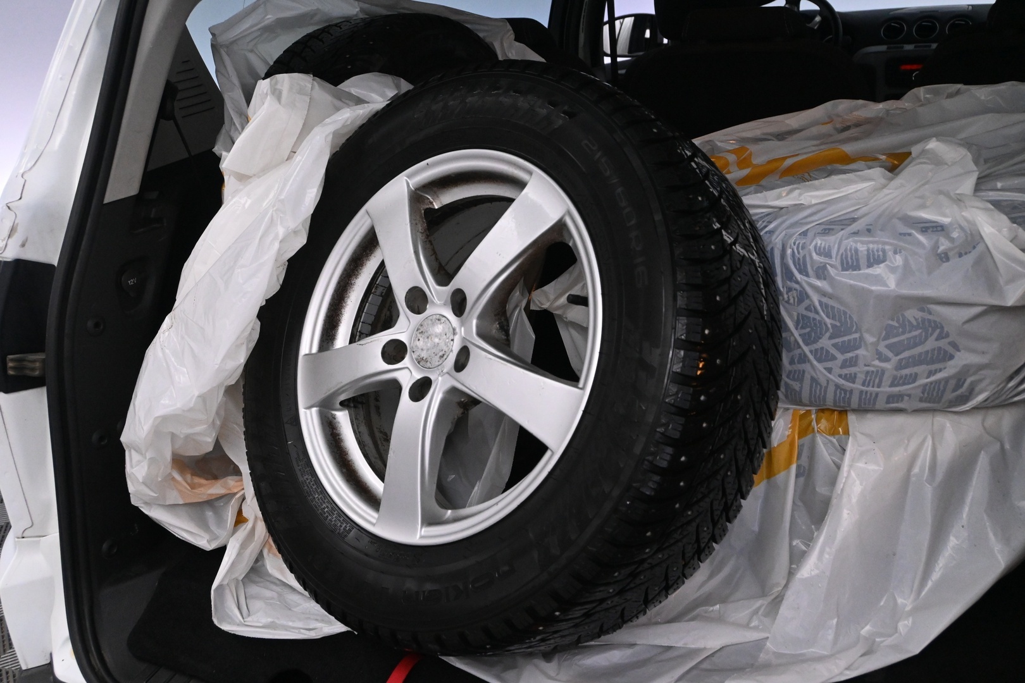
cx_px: 512
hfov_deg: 52.2
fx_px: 1046
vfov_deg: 36.2
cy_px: 342
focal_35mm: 37
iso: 3200
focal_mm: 24.5
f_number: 6.3
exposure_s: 1/160
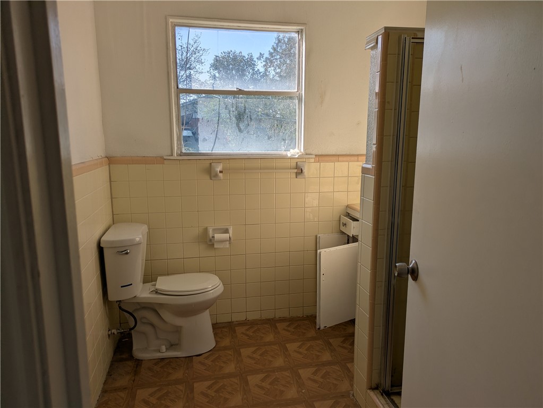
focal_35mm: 25
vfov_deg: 54.9
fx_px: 392
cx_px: 272
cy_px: 204
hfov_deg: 69.4
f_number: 1.89
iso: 43
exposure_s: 1/1205
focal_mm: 5.43
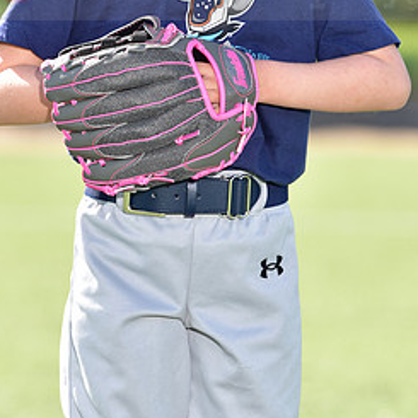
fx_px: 5506
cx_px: 185
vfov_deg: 4.3
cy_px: -34
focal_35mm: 403
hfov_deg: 4.3
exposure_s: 1/160
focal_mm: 200
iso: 80
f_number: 5
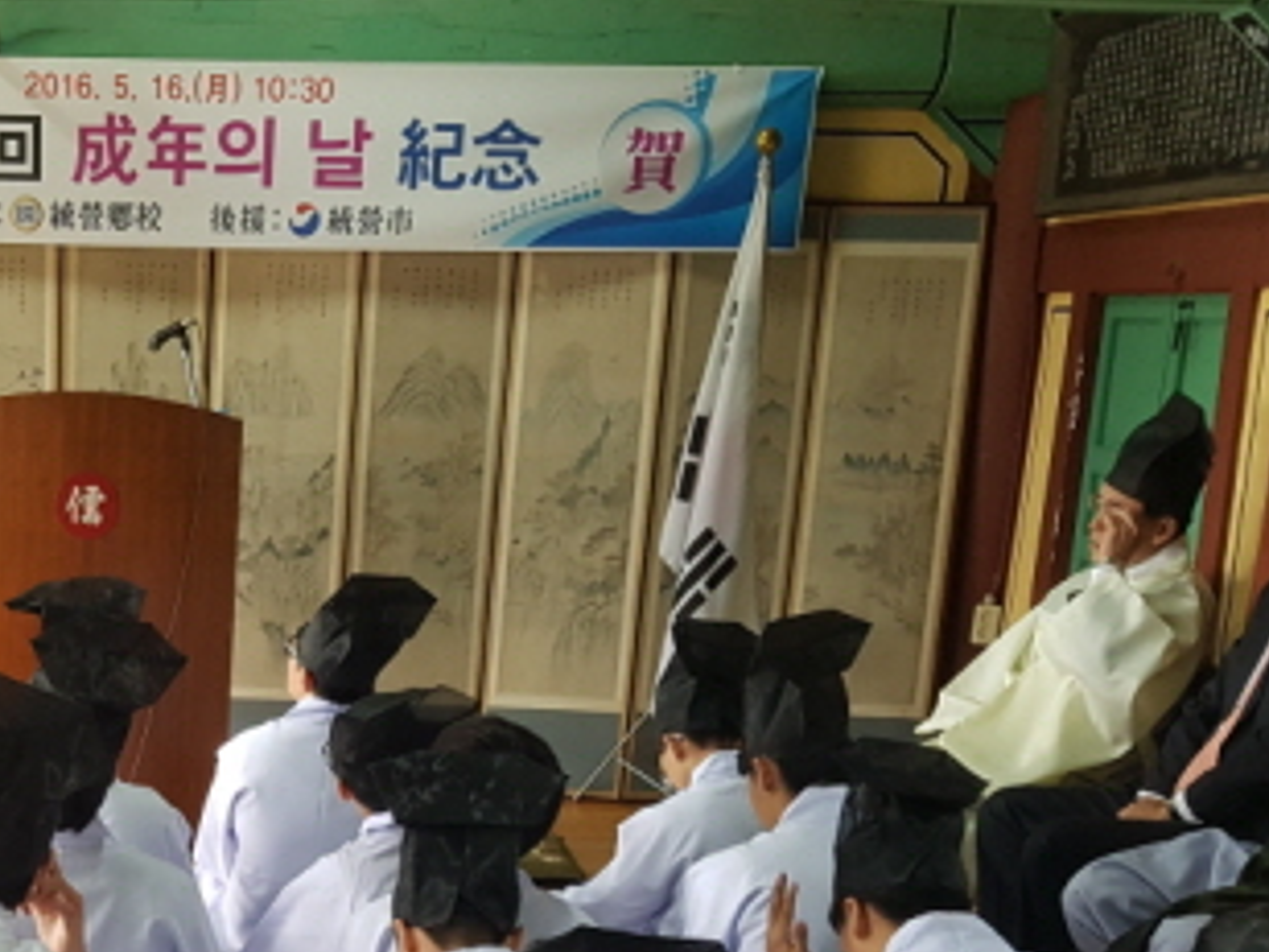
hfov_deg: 34.0
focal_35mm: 54
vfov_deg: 25.9
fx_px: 1980
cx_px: 181
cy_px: 919
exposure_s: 1/60
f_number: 1.7
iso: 125
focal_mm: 4.2
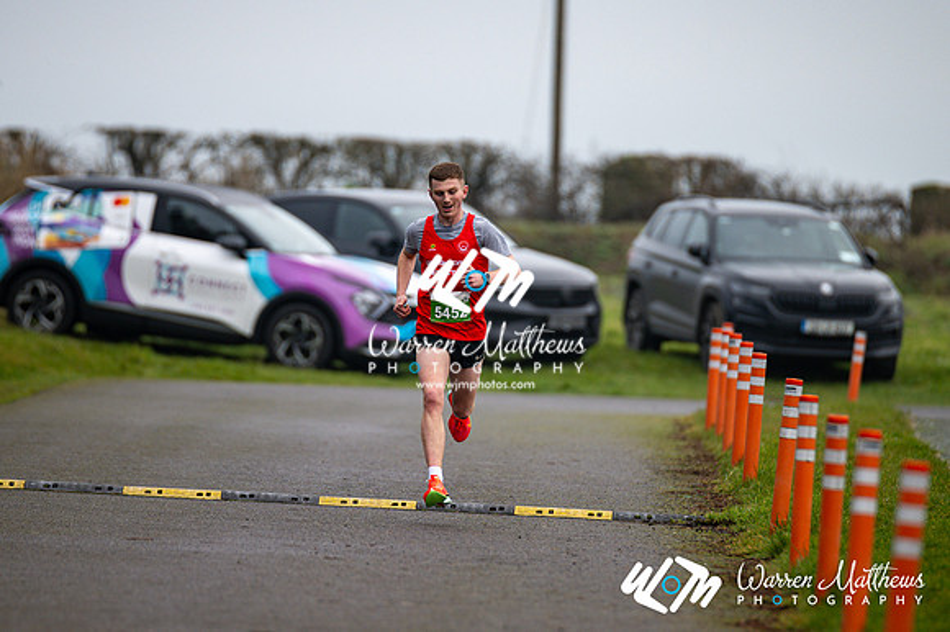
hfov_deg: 4.6
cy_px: 316
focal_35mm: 450
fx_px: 11868
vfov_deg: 3.1
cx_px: 475
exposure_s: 1/1600
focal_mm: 300
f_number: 2.8
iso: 280
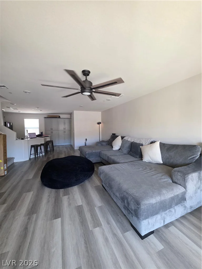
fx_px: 101
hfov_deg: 89.9
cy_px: 134
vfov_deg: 106.2
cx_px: 101
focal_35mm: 13
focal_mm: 2.2
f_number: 1.9
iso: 320
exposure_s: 1/100
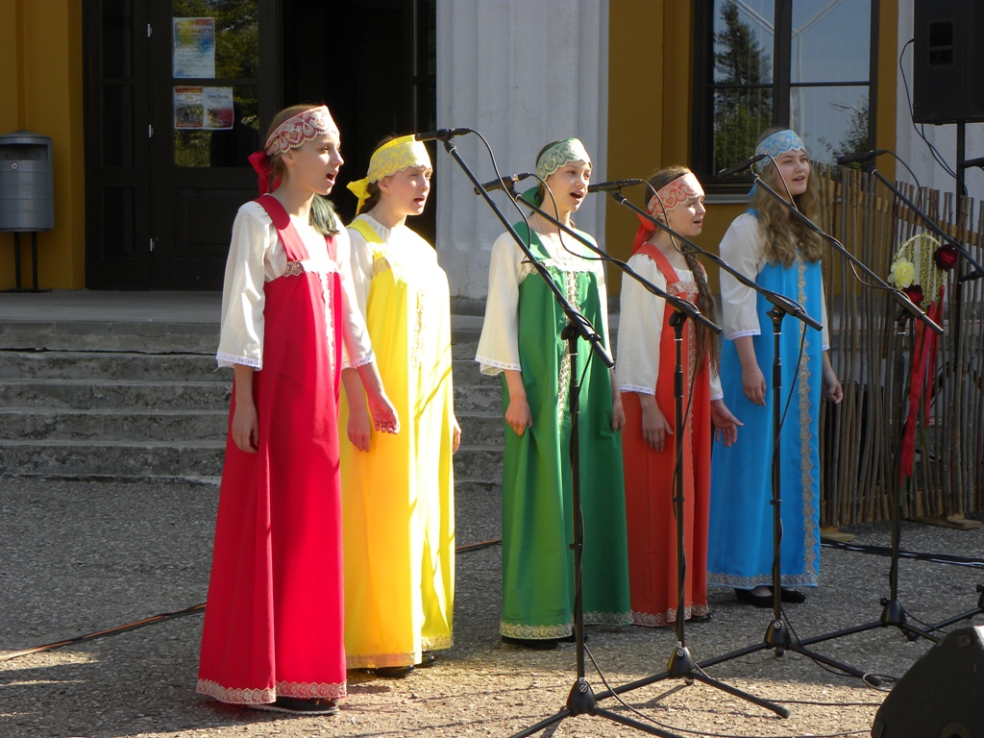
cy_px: 369
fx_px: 2700
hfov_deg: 20.7
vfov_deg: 15.6
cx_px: 492
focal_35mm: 95
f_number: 4
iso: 78
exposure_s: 1/269
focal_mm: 16.9
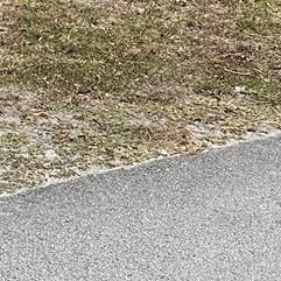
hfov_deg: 10.2
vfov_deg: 11.1
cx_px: -466
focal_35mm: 141
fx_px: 1295
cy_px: -298
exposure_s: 1/4184
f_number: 1.78
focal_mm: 6.86
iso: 80
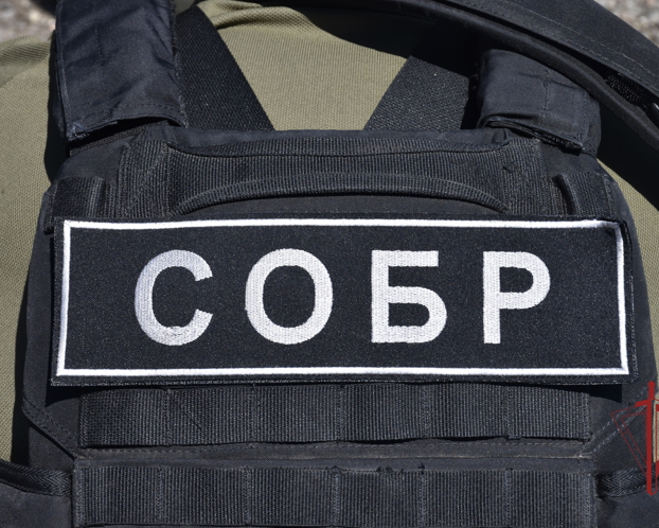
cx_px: 326
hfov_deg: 17.2
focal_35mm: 112
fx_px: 2185
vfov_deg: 13.8
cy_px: 264
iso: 200
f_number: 10
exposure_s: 1/400
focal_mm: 66
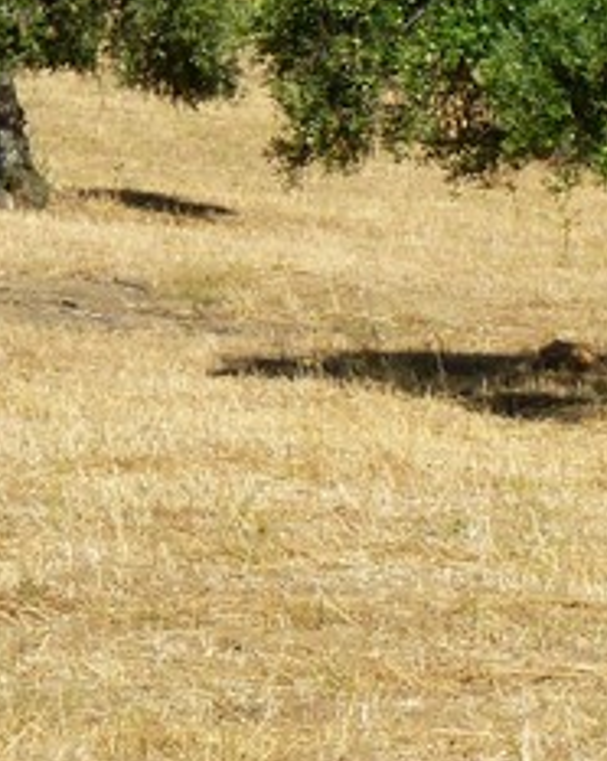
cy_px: -470
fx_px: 5217
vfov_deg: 8.1
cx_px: 111
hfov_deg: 6.7
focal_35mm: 232
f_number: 4
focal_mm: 9.6
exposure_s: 1/800
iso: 100
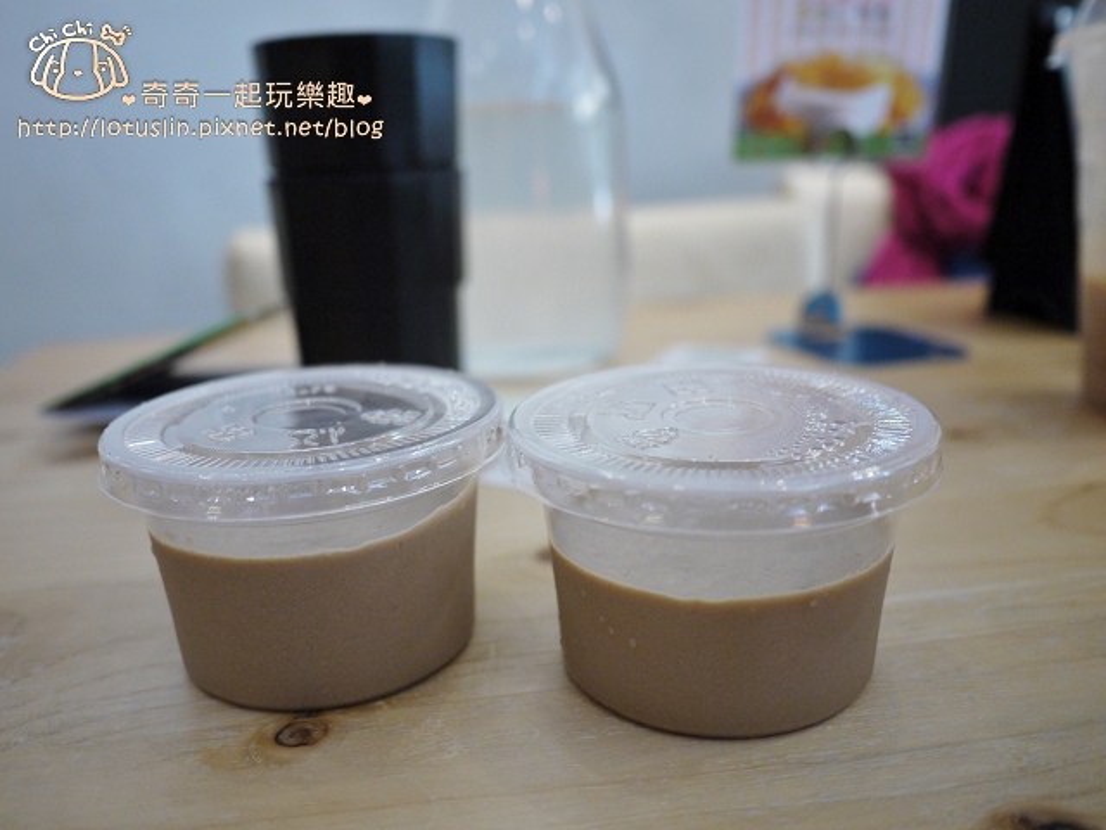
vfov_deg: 49.7
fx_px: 895
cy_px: 415
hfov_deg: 63.4
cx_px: 553
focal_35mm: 28
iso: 400
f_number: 2.5
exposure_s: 1/60
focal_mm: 14
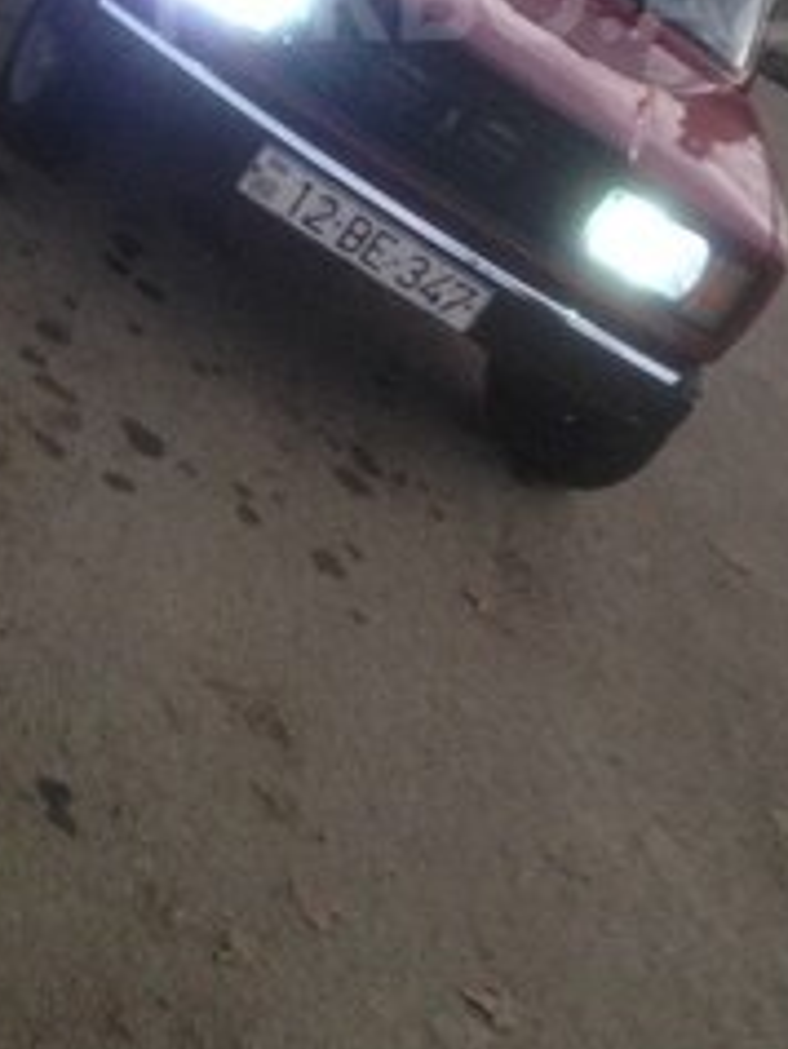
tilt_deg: -7.2
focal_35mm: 69
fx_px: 2092
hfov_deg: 21.3
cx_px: 469
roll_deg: -35.2
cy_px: -9
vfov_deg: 26.6
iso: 200
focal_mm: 4.12
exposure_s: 1/20
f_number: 2.4
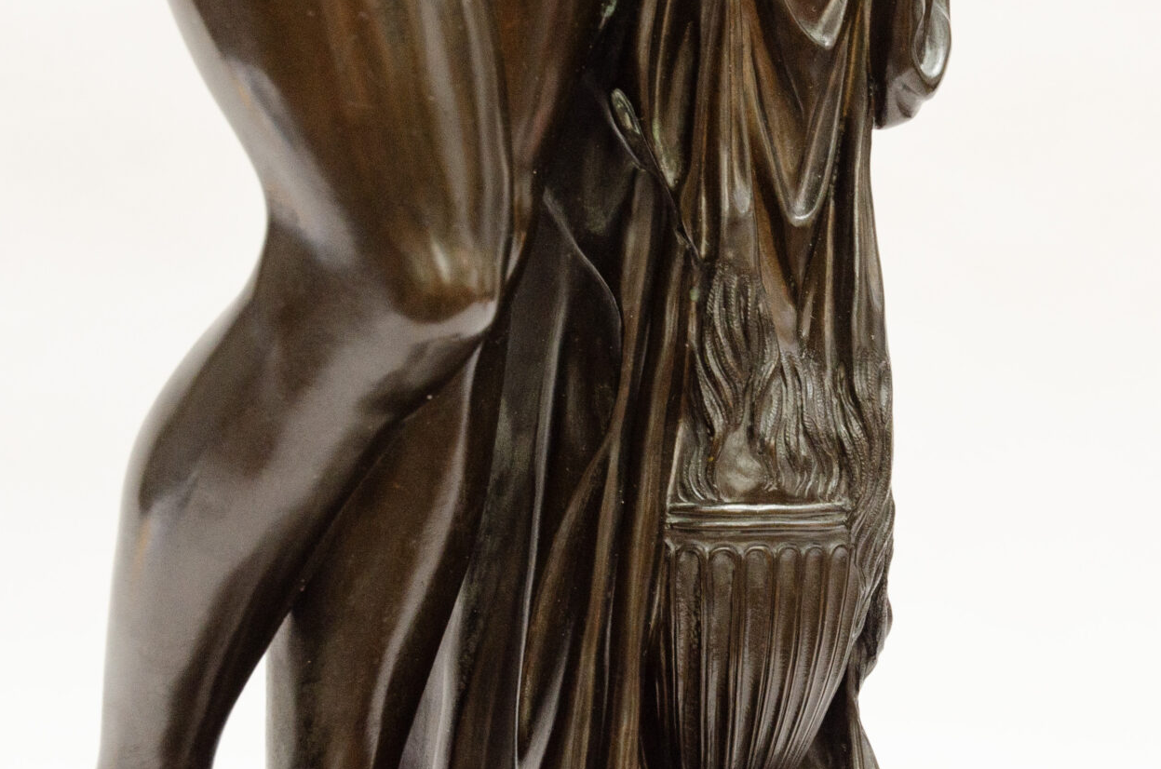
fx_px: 3766
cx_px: 743
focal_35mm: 117
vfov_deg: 11.7
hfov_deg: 17.5
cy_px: 333
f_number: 8
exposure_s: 1/125
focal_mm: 38
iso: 200
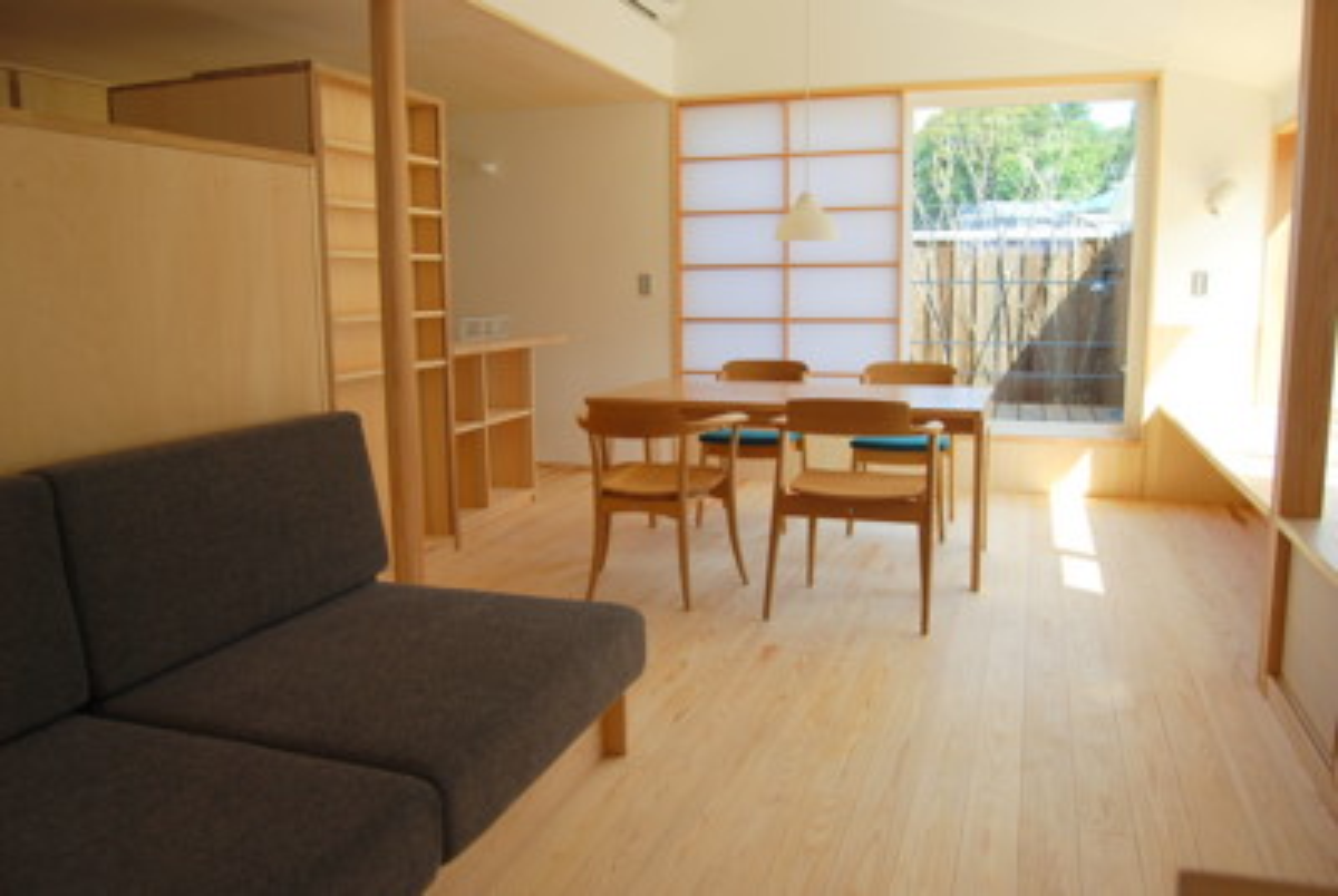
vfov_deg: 48.1
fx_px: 1005
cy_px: 448
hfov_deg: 67.3
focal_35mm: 27
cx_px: 669
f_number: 5
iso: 200
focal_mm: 18
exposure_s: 1/100
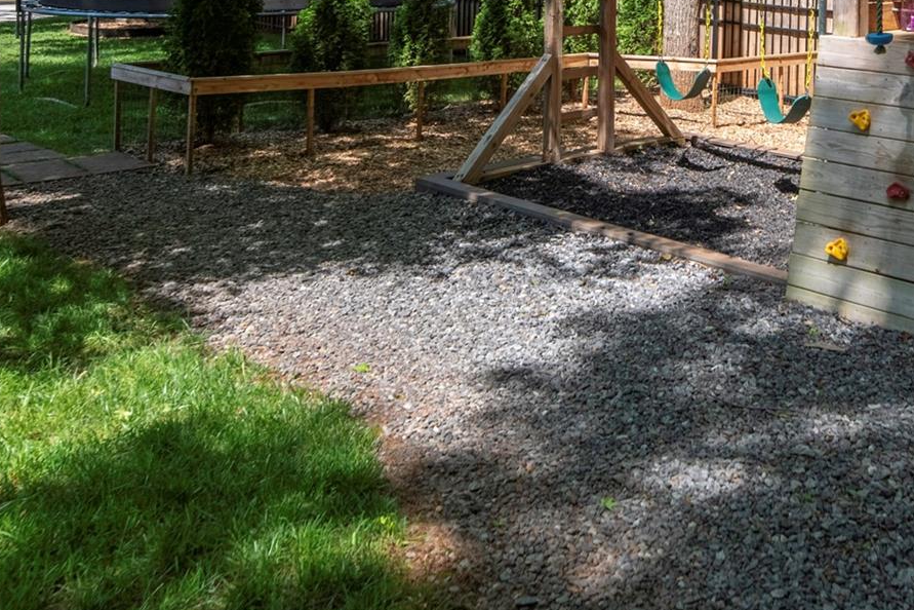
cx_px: 740
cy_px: -86
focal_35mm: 46
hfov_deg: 40.8
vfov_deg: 26.6
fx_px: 1168
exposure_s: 1/4000
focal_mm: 20
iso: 320
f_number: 6.3
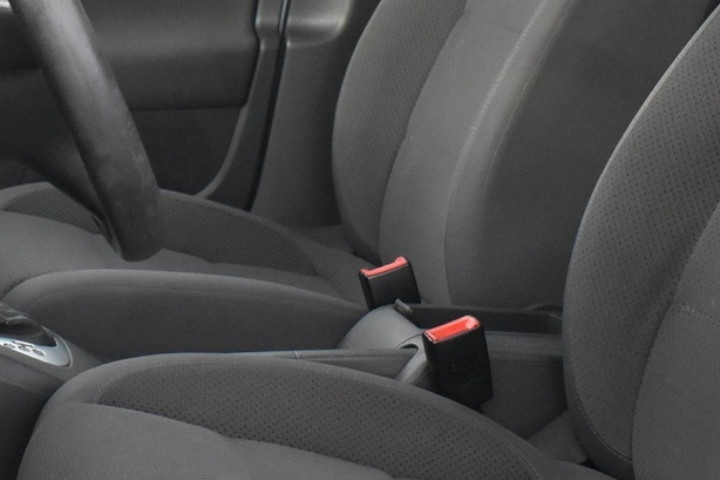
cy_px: 165
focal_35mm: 95
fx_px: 1899
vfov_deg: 14.4
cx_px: 138
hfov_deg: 21.2
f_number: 3.8
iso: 3200
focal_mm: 24
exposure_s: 1/20
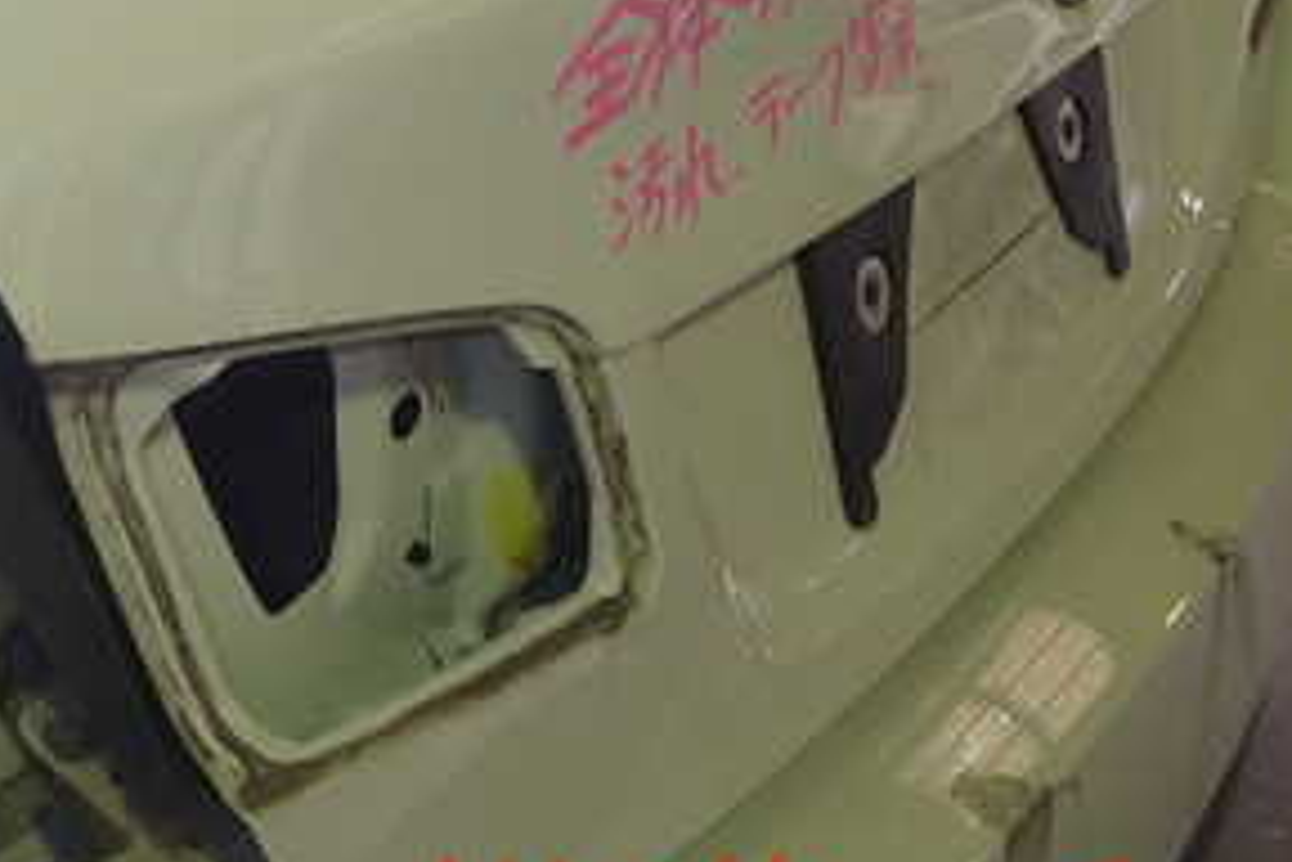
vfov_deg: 20.1
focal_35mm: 65
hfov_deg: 29.6
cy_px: -49
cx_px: 108
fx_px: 2333
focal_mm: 5.4
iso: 200
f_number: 2.3
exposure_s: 1/60
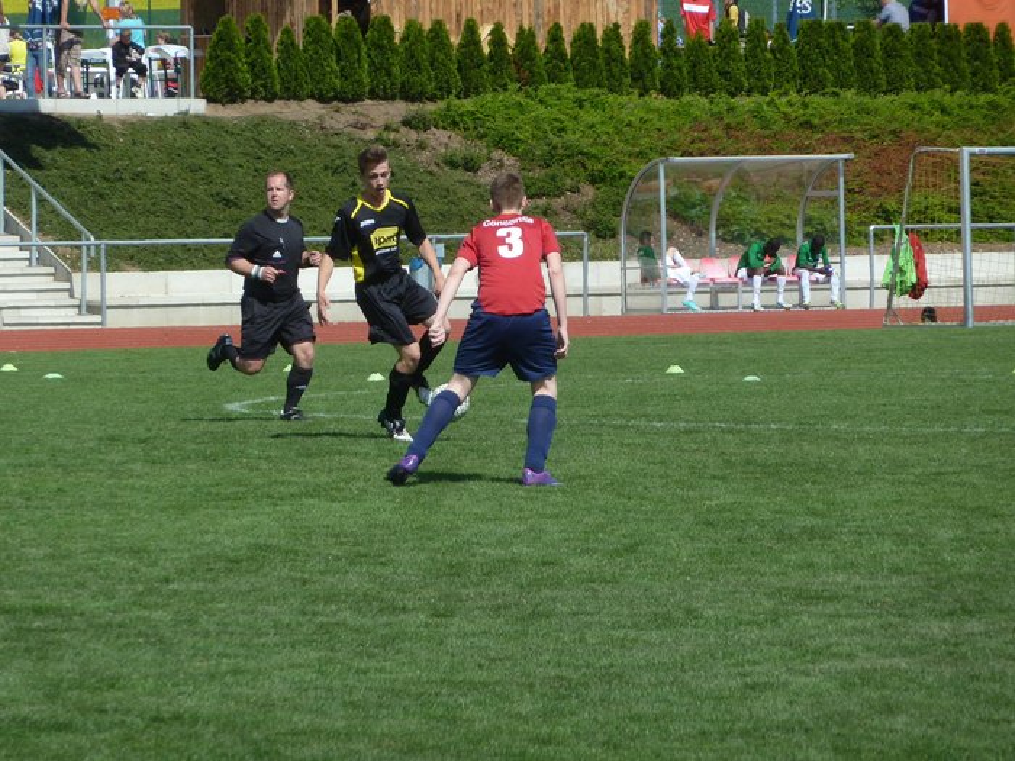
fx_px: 8797
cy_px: 380
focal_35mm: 300
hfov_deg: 6.6
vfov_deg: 5.0
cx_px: 508
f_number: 5.6
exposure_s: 1/800
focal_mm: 49.2
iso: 160
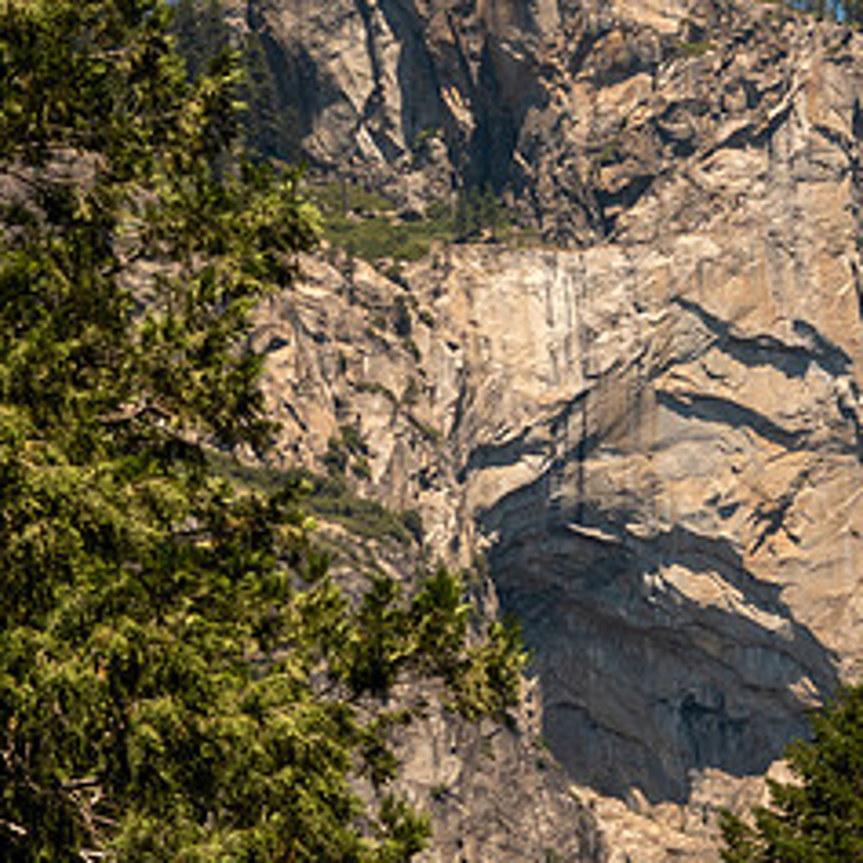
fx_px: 9026
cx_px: 1031
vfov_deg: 5.5
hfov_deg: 5.5
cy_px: 391
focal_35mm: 320
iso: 100
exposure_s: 1/250
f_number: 11
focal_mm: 56.39
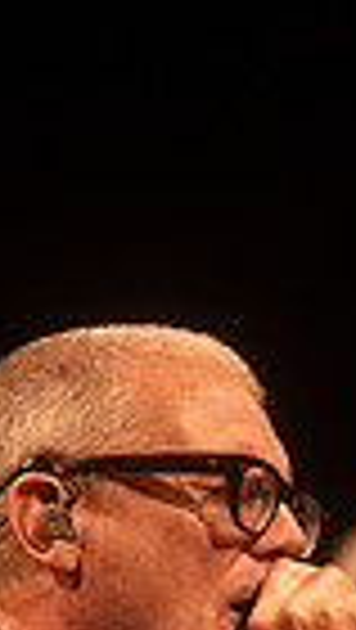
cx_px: 234
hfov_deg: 2.3
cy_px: 824
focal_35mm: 537
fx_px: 8990
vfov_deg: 4.0
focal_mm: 160
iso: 3200
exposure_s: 1/125
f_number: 3.2
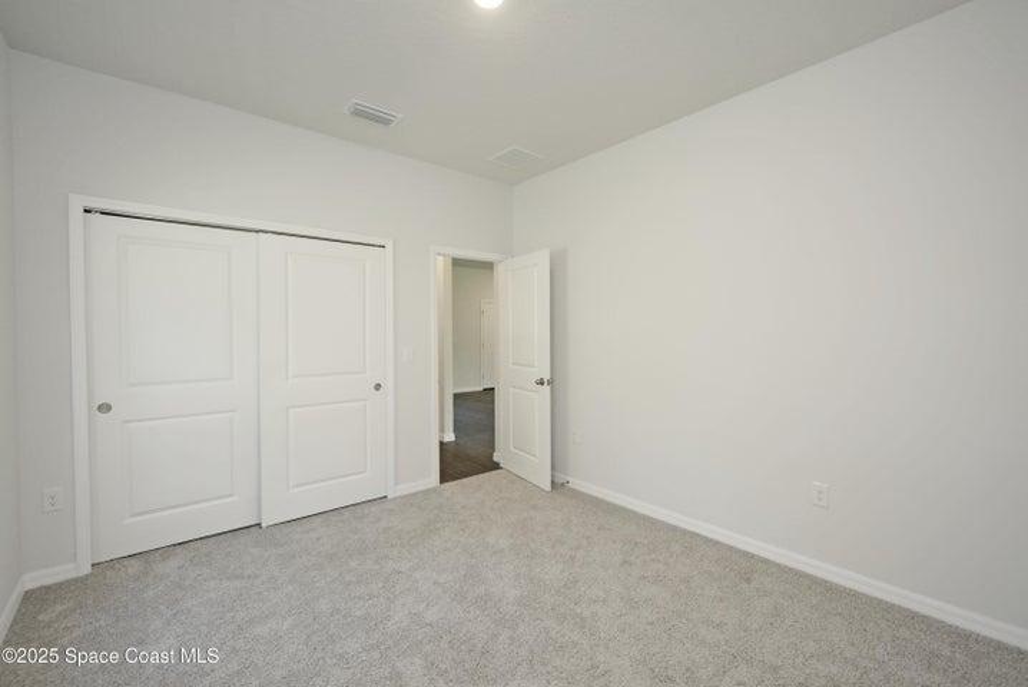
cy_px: 344
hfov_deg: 100.3
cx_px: 514
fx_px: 429
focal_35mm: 15
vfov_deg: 77.4
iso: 400
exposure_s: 1/60
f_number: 4
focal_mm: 10
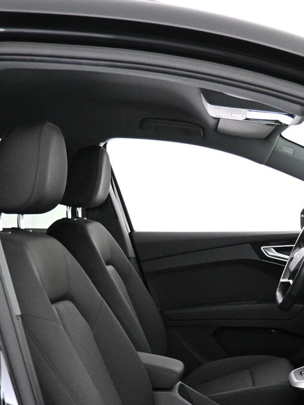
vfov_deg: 33.0
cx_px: 248
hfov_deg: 25.2
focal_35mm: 57
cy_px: 310
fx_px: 667
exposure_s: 1/60
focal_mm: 16
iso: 4000
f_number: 3.5
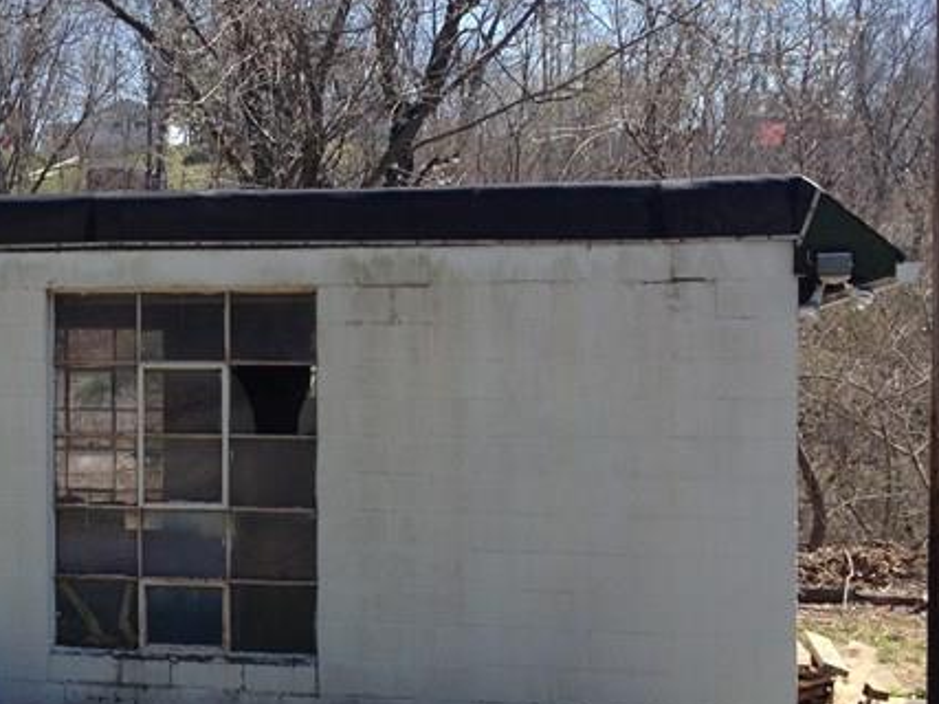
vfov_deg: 17.5
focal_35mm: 84
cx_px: 117
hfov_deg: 22.8
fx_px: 2278
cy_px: 436
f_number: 2.4
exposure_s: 1/863
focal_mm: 4.28
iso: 50
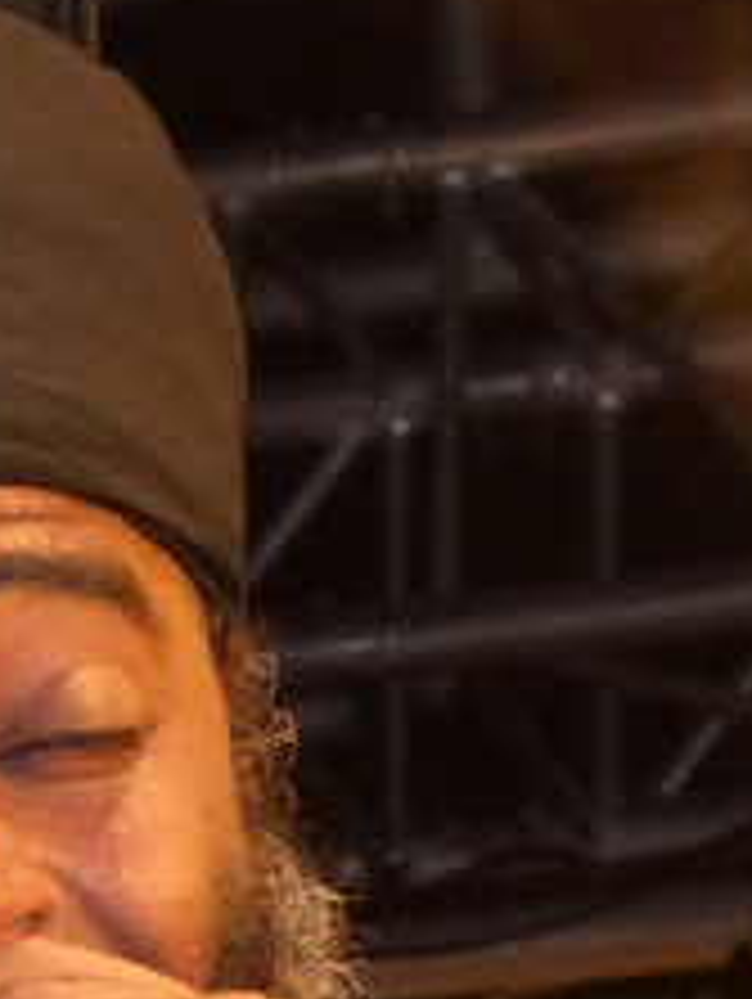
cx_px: 333
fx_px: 11824
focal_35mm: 409
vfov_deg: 4.8
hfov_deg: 3.6
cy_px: 1606
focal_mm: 16.4
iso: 400
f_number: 2.8
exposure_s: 1/60
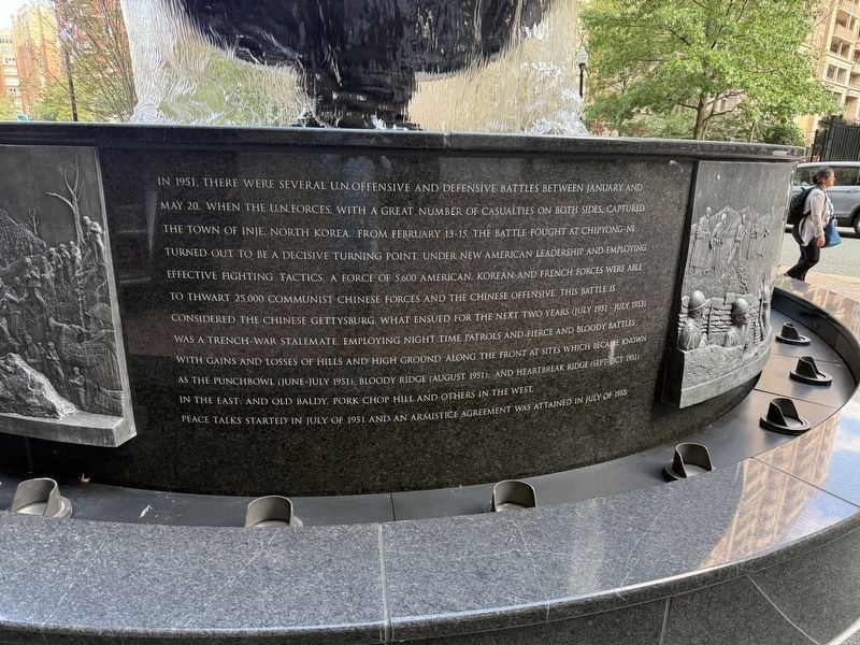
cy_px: 322
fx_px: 596
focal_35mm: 24
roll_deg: -2.3
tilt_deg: -14.9
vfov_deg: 56.8
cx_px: 430
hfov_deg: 71.6
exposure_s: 1/129
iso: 125
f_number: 1.78
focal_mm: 6.76
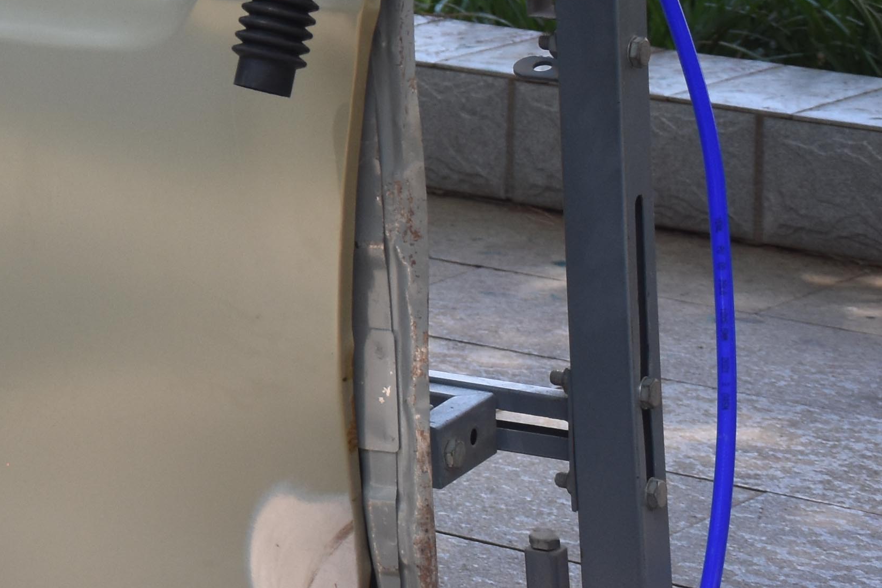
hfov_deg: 10.2
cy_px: -366
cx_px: -708
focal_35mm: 191
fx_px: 4675
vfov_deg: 7.1
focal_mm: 35
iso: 400
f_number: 7.1
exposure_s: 1/320
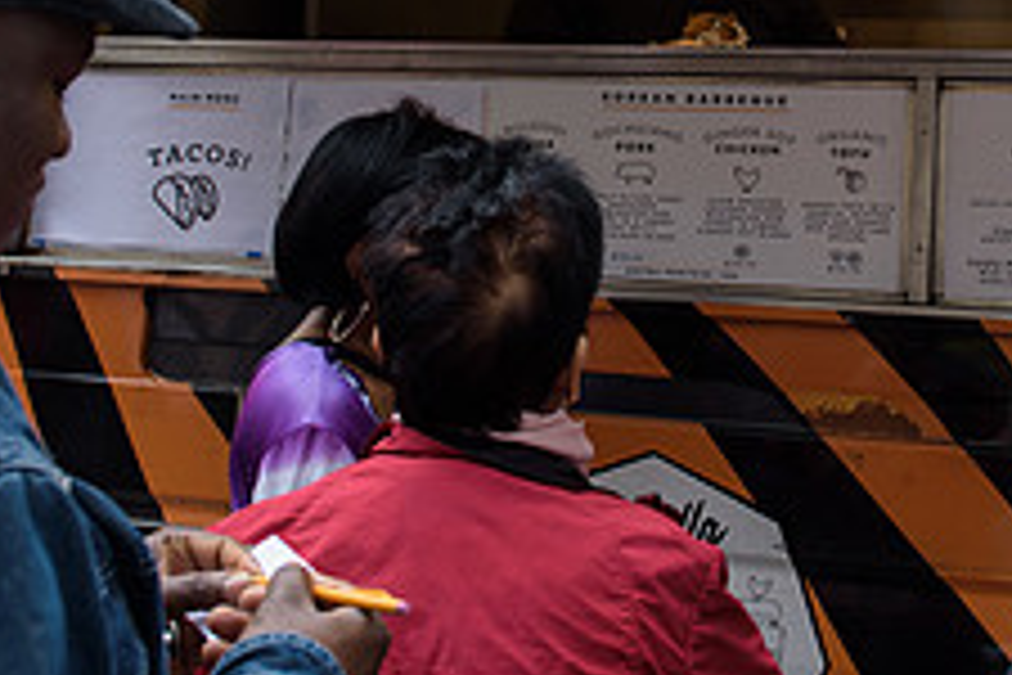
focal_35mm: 62
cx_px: 666
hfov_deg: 32.1
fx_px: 1743
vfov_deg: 21.4
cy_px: 70
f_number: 4
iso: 200
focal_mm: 24
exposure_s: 1/250
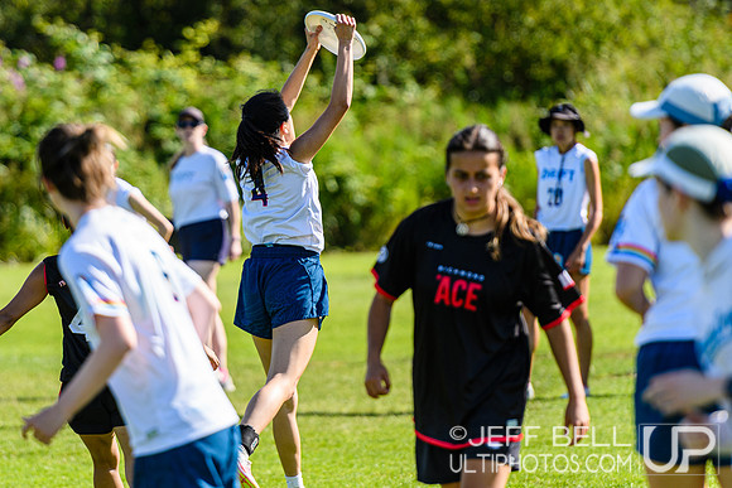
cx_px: 296
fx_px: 7272
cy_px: 197
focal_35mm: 358
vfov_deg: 3.8
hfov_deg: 5.8
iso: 200
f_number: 3.2
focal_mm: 200
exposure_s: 1/1600
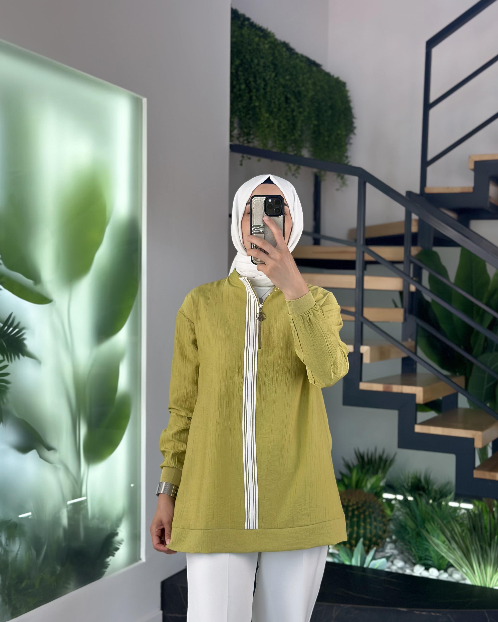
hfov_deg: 29.7
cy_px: 330
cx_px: 251
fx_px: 940
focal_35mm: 51
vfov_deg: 36.6
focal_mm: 6.86
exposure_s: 1/347
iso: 80
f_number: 1.78
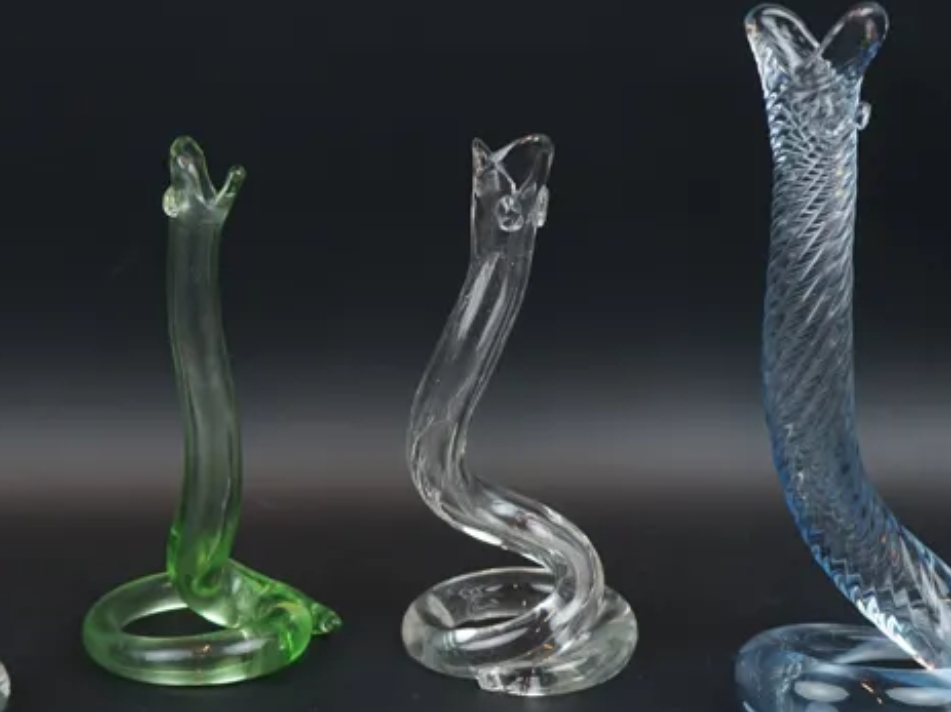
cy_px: 369
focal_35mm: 99
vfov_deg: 14.9
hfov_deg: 19.8
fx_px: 2719
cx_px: 396
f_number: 5
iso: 160
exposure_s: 1/60
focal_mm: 53
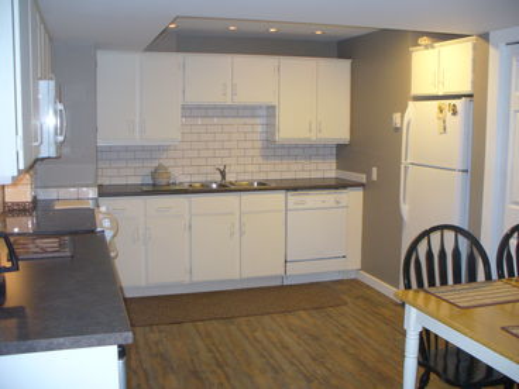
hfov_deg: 50.1
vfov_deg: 38.7
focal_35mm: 37
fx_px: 555
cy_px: 194
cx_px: 260
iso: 200
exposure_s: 1/8
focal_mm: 6.1
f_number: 2.8
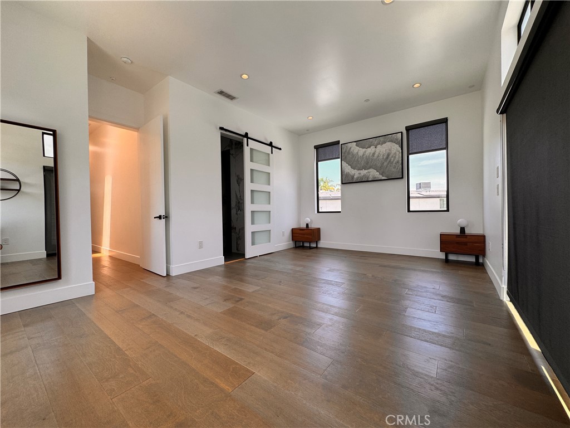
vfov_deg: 85.7
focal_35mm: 14
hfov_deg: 102.1
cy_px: 214
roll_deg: +1.1
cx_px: 285
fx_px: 231
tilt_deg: -1.3
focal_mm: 2.22
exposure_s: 1/120
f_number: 2.2
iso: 64
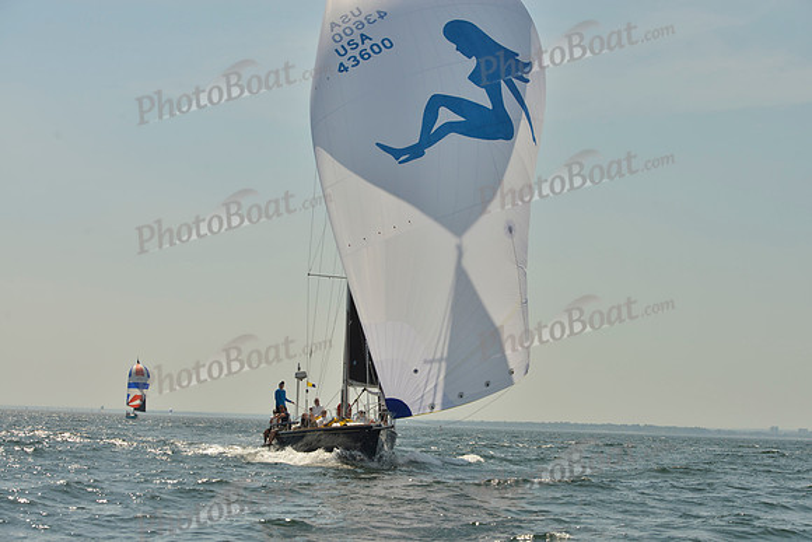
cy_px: 271
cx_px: 406
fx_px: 1579
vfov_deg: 19.5
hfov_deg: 28.8
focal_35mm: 70
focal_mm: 70
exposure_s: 1/1250
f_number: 9
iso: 200
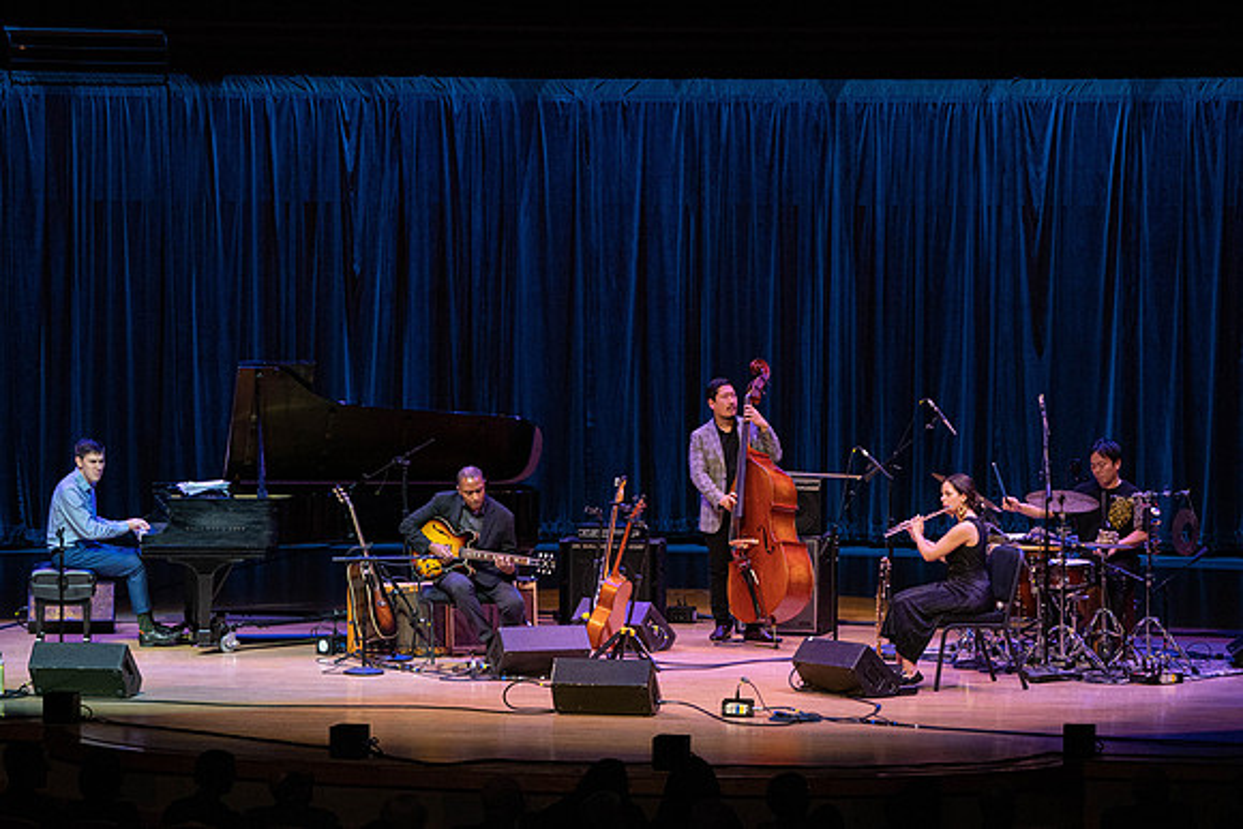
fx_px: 4923
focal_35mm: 143
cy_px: 454
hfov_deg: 14.4
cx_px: 562
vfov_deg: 9.6
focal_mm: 130
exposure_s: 1/320
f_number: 8
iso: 4000
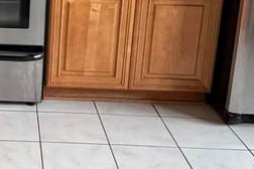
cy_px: 6
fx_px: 522
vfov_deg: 18.0
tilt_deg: -13.5
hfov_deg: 25.8
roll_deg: -0.6
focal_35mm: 74
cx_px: -7
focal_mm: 2.22
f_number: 2.2
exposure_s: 1/80
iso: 320
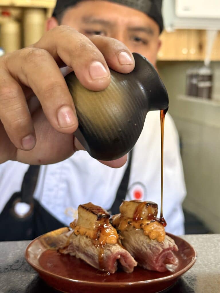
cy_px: 146
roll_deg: -0.6
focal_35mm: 48
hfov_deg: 30.3
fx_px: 407
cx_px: 110
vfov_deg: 39.7
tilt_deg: -5.2
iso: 200
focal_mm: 6.76
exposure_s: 1/33
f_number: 1.78
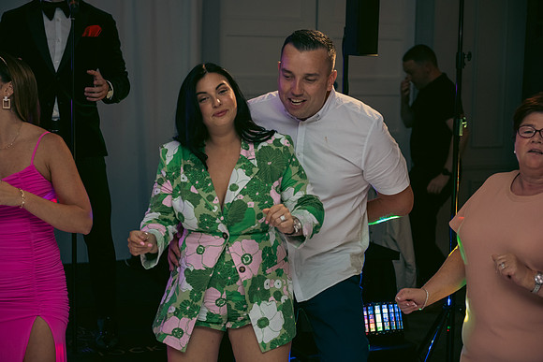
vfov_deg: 19.5
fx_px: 1056
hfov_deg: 28.8
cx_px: 272
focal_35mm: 70
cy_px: 181
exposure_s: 1/160
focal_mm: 70
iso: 800
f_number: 3.5
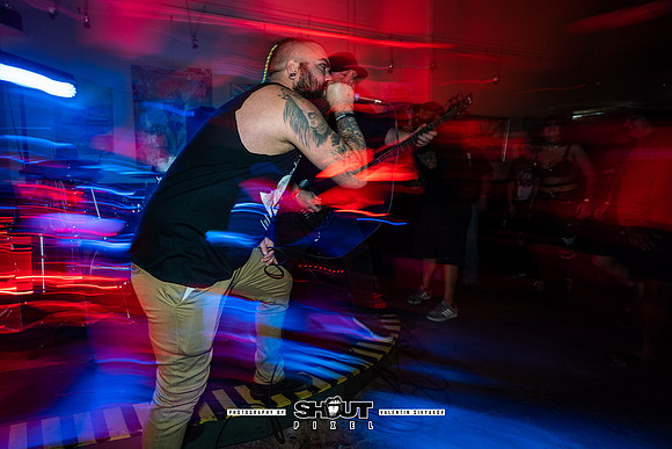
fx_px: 303
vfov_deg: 72.9
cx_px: 282
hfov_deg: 95.1
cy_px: 209
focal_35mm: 16
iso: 160
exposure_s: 1/10
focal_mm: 14
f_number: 2.8
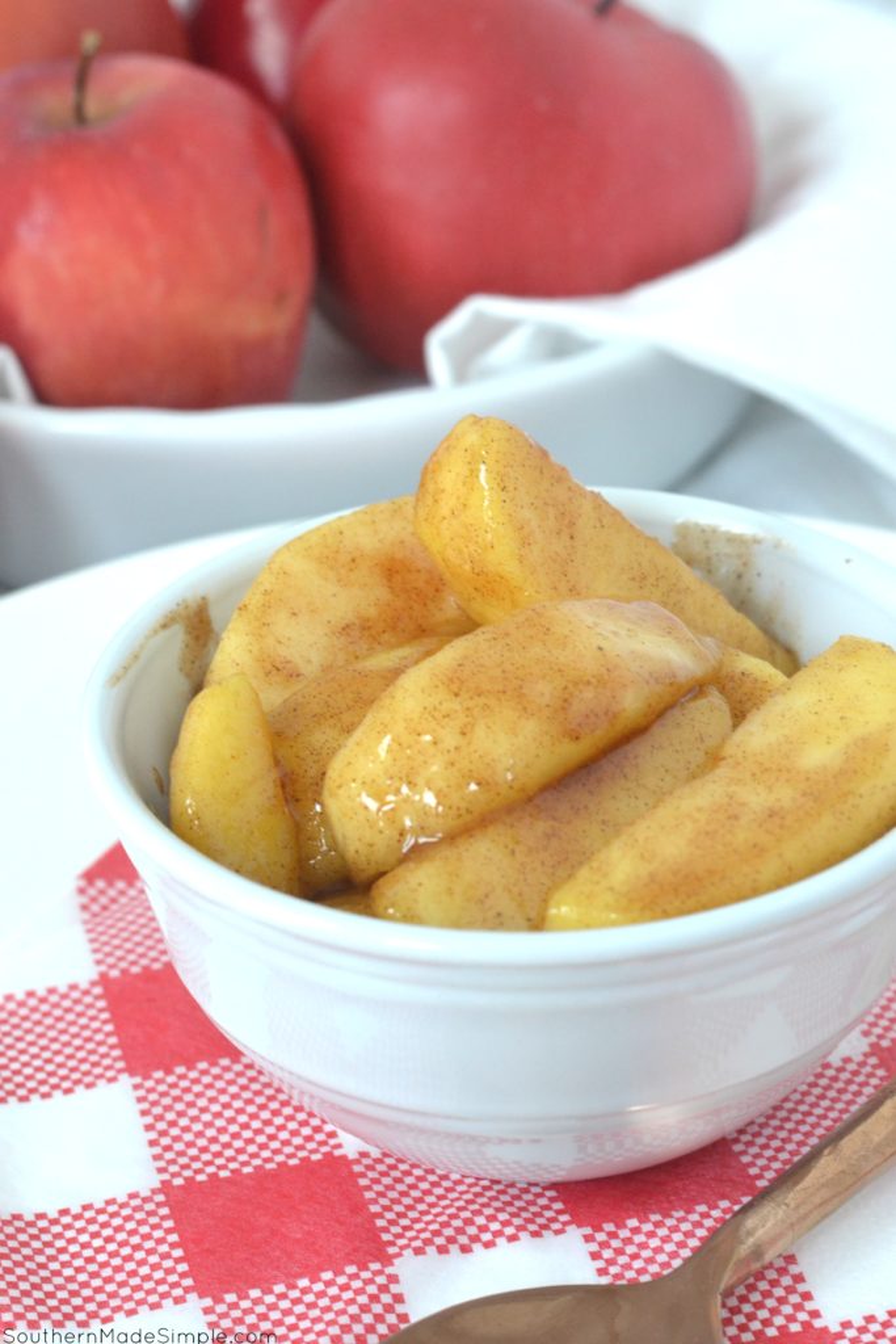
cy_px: 672
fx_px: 2799
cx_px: 448
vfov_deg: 27.0
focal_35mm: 75
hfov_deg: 18.2
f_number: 8
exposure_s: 1/60
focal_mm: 50
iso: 1600
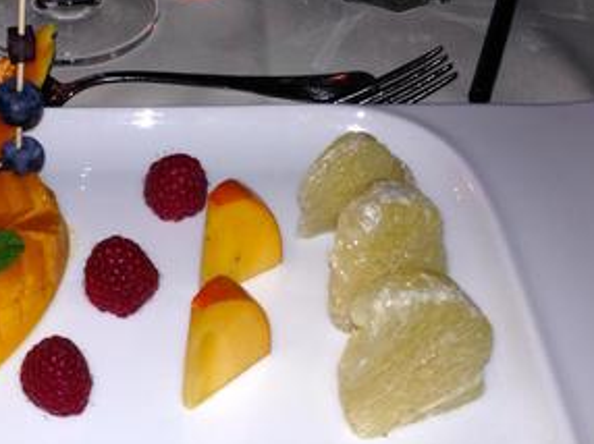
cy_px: 270
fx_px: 1046
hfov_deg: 30.5
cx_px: 75
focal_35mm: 61
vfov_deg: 23.9
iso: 50
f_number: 2.4
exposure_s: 1/50
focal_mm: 4.12
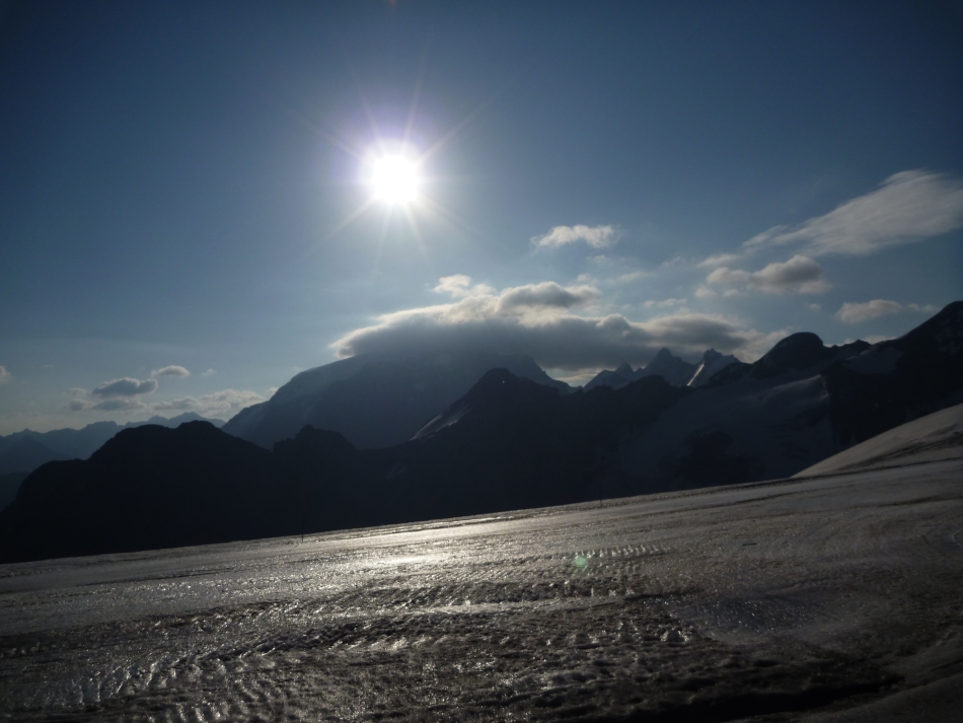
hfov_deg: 63.4
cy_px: 362
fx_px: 779
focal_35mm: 28
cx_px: 482
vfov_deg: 49.8
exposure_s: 1/800
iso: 80
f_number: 10
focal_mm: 4.9
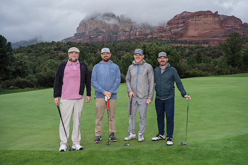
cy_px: 77
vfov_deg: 41.7
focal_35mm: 32
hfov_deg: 59.3
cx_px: 133
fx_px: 217
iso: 320
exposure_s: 1/400
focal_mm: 29.5
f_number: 5
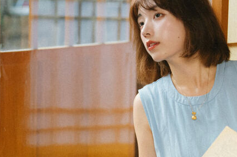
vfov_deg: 10.4
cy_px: 96
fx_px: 868
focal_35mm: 132
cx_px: 137
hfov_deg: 15.5
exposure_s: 1/640
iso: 400
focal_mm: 54
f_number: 2.2
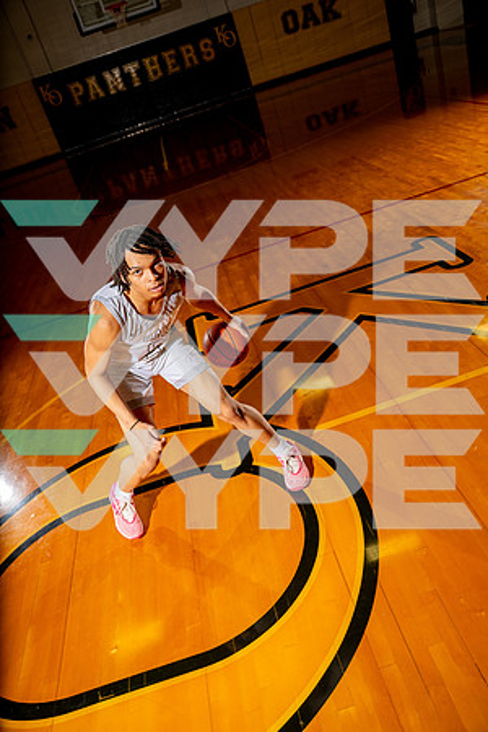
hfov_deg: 45.0
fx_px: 590
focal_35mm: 29
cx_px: 244
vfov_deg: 63.7
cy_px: 366
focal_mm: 29
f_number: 4
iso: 100
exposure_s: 1/200
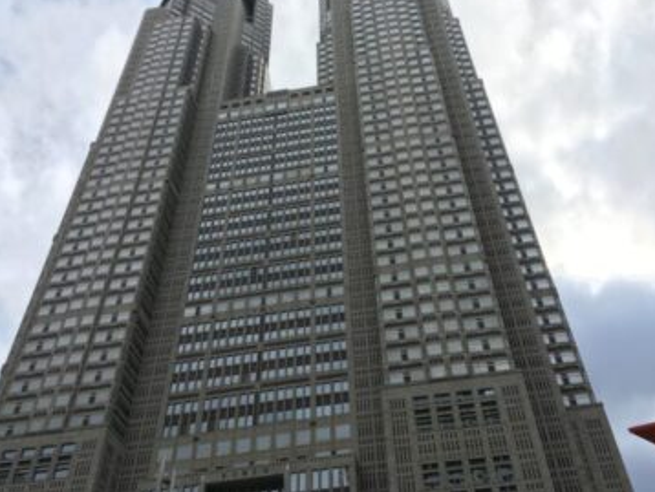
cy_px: 206
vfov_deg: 41.7
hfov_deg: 53.9
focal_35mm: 34
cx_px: 348
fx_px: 644
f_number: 2.2
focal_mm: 4.15
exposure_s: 1/1054
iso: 25
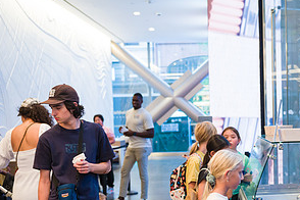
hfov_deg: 29.5
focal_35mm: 67
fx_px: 558
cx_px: 235
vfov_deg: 20.1
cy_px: 158
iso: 1250
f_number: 3.2
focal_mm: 34
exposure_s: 1/400
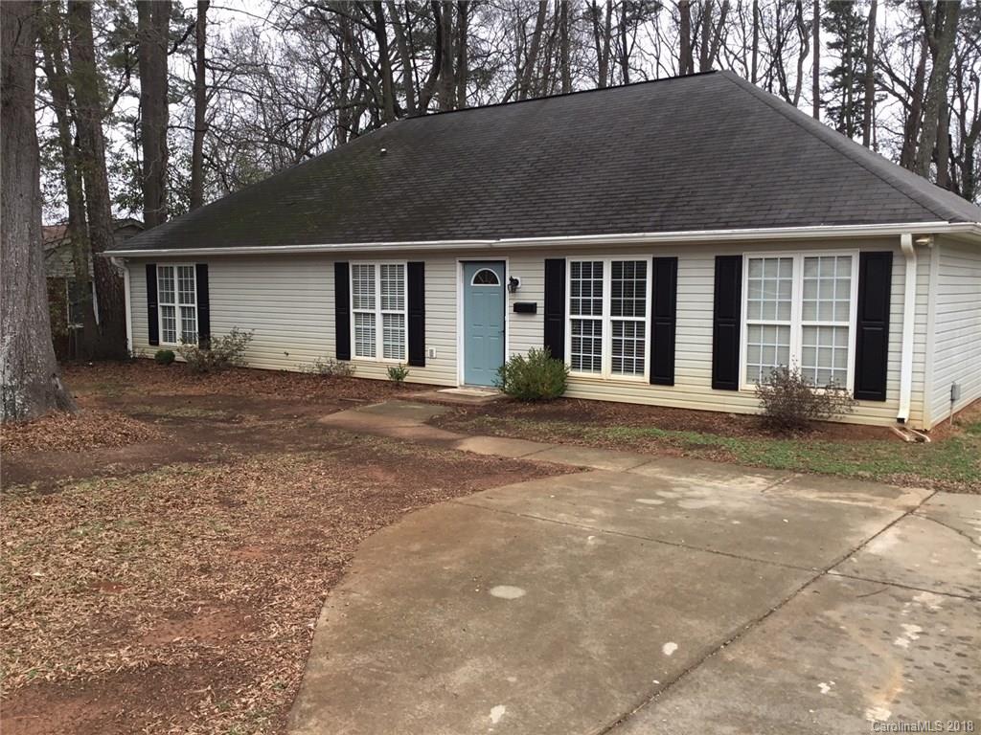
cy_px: 368
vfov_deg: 45.4
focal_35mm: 31
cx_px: 490
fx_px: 879
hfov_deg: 58.4
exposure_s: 1/169
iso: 25
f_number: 2.4
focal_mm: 3.3
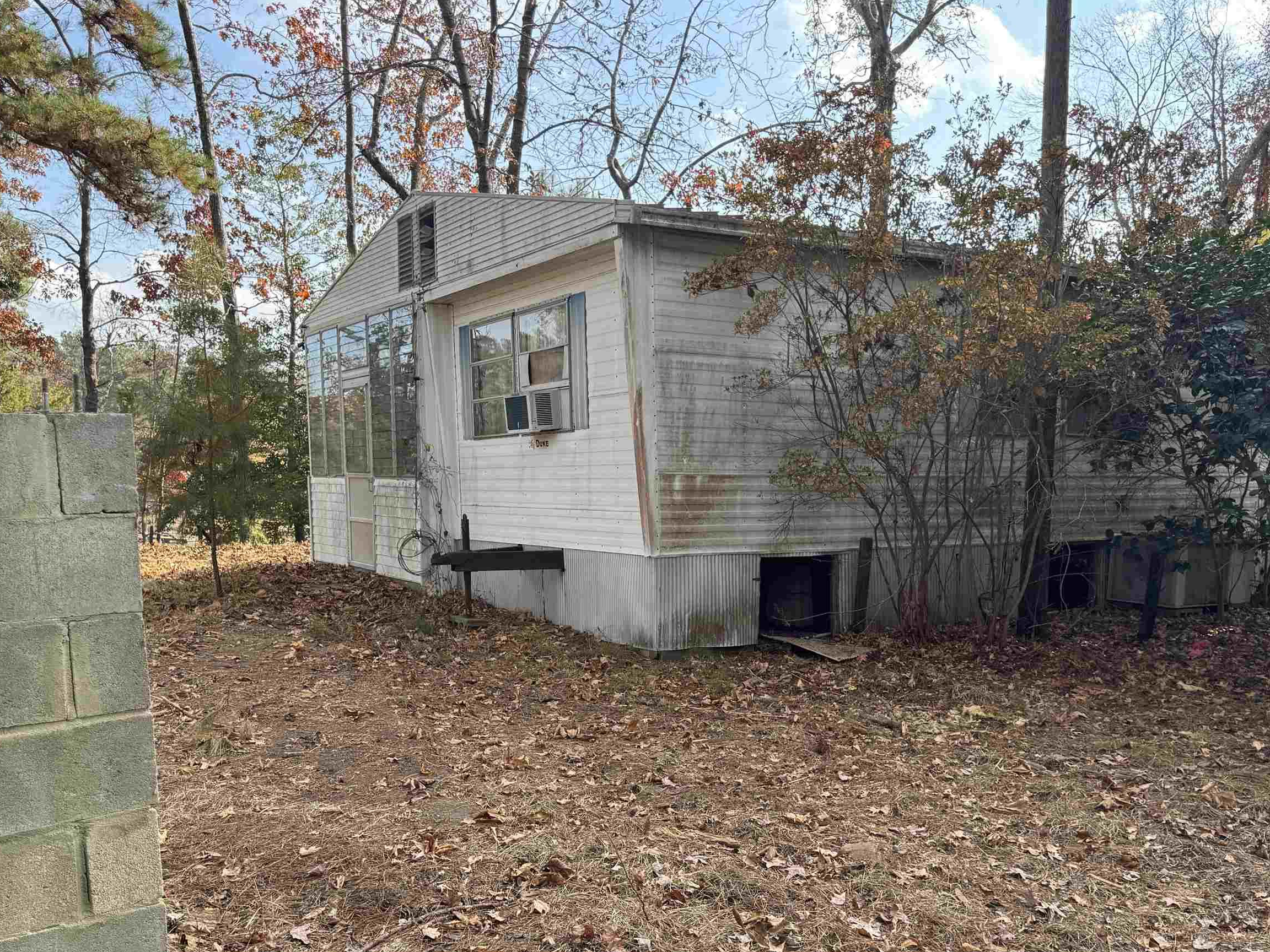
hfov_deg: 56.8
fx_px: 1174
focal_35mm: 32
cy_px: 616
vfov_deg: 43.7
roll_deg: -1.1
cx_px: 681
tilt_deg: -5.0
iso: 80
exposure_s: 1/842
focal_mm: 6.76
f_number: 1.78
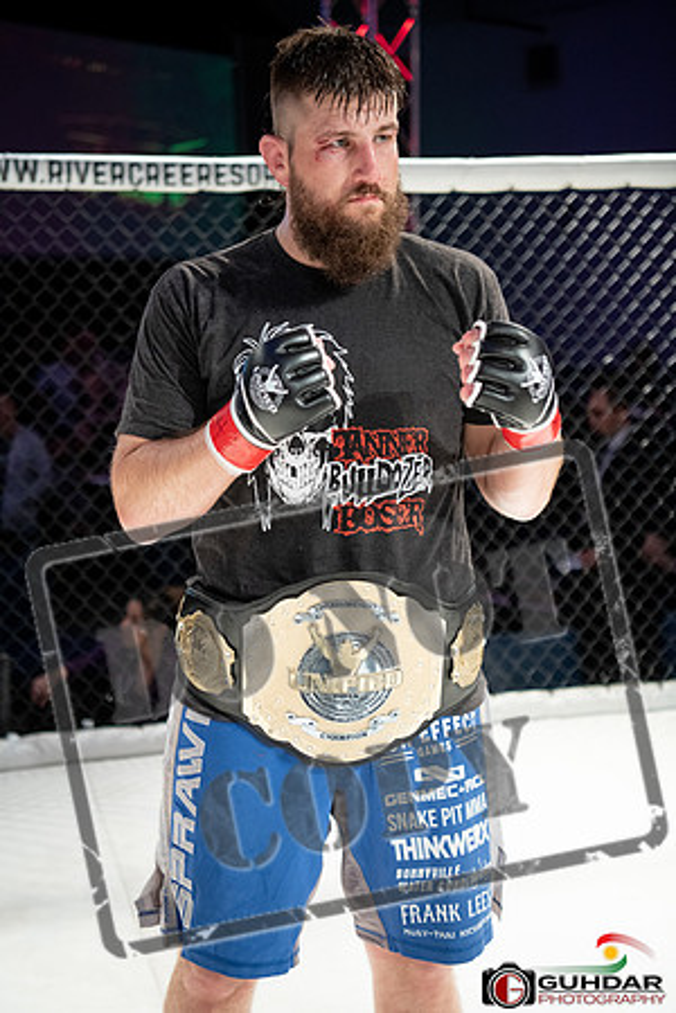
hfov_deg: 27.0
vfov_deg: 39.6
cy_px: 506
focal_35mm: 50
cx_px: 338
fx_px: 1408
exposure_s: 1/1000
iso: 1250
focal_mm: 50
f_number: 2.8
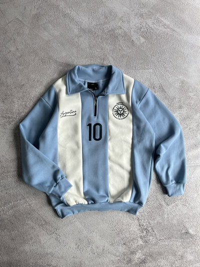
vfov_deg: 67.3
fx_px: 200
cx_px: 100
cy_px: 134
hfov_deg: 53.1
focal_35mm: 26
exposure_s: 1/327
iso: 50
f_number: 1.6
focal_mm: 5.1
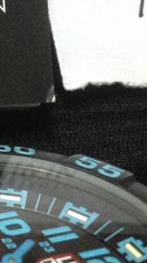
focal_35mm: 136
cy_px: 86
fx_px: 944
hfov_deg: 8.6
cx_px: -116
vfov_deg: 15.8
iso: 500
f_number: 2.4
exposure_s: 1/15
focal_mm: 4.28
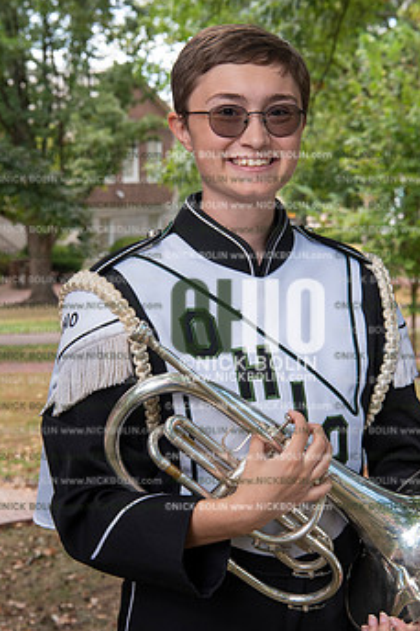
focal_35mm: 68
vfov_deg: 29.7
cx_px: 248
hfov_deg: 20.0
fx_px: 1191
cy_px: 330
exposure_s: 1/100
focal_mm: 52
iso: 500
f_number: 8
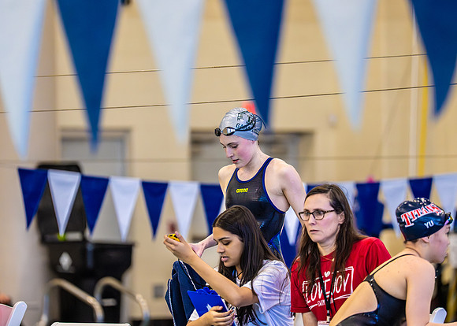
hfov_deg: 6.7
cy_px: 166
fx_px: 3902
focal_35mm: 301
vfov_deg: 4.8
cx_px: 252
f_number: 2.8
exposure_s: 1/1000
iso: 2500
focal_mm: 194
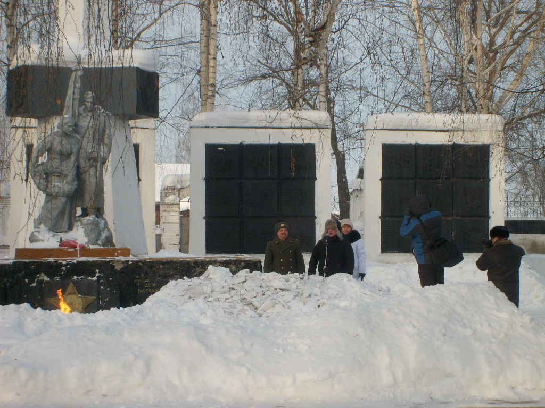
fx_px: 1669
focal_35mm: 106
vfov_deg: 14.0
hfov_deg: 18.5
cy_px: 204
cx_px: 272
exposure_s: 1/500
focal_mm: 17.4
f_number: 4.9
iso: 80
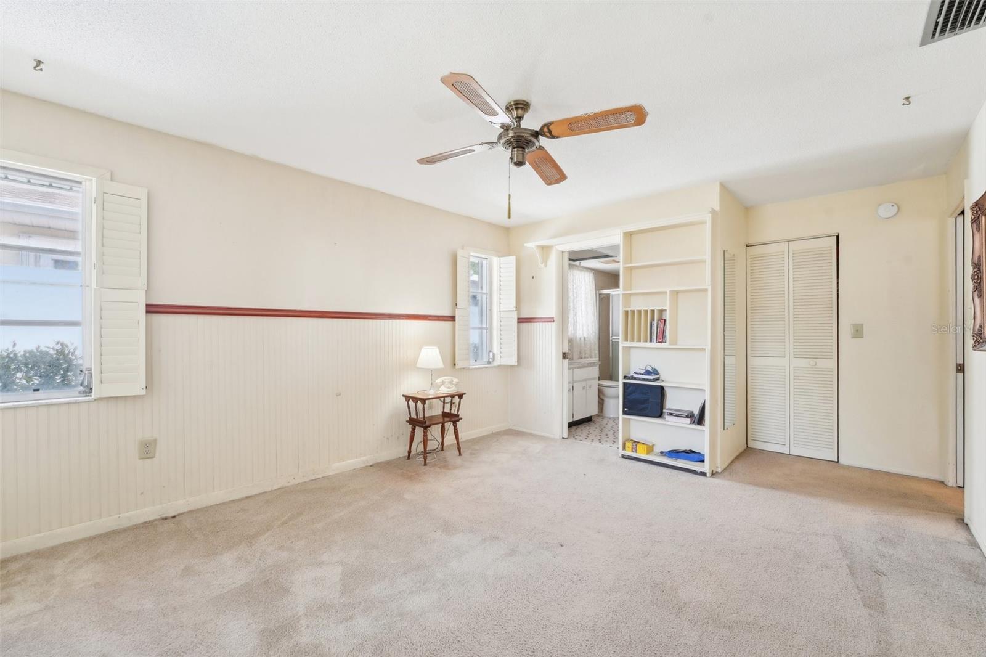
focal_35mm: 14
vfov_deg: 81.2
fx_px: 383
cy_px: 328
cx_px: 493
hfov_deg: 104.3
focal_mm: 14
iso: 200
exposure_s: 1/8
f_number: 8
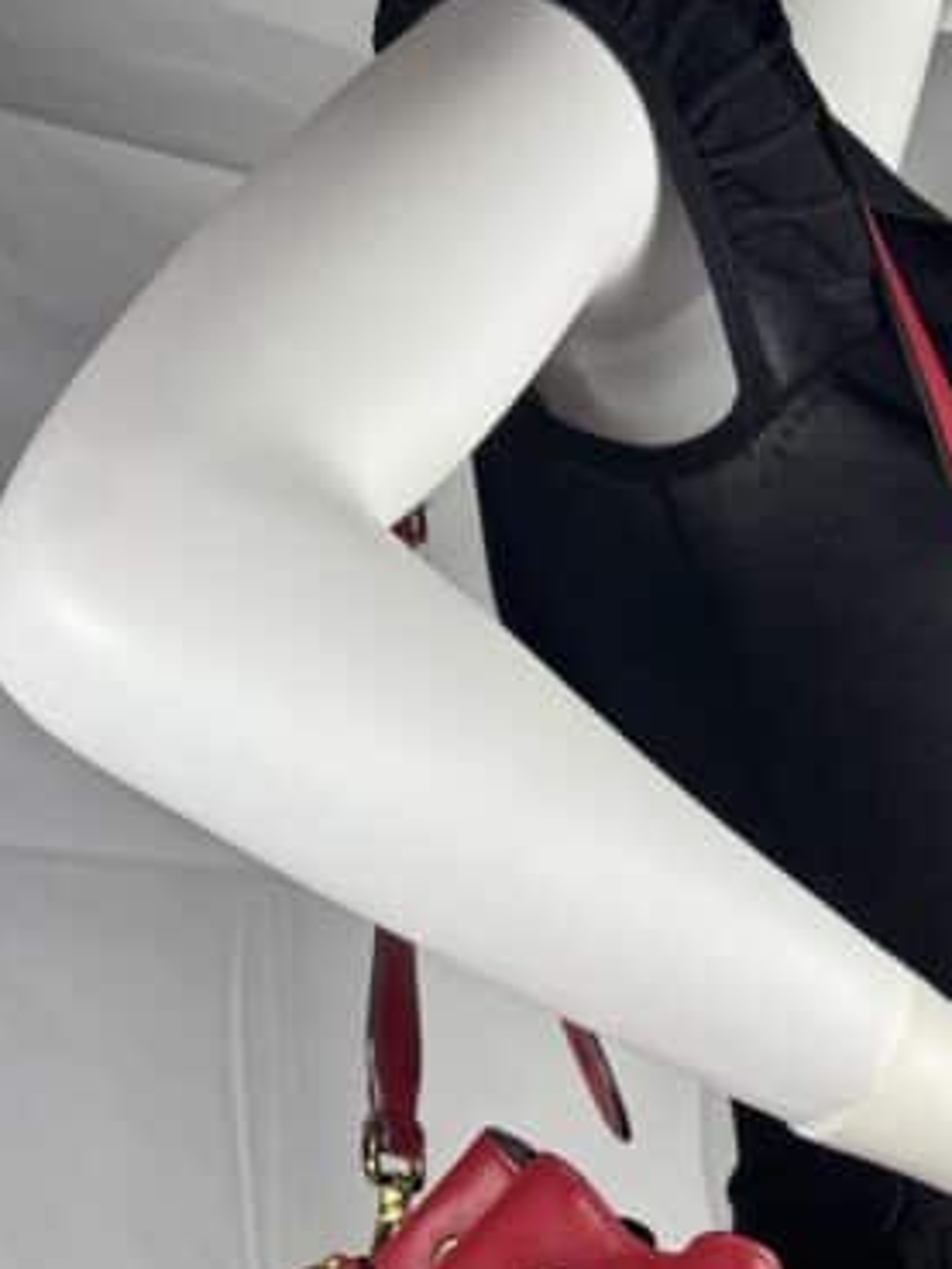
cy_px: 1286
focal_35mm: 52
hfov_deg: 27.5
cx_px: 746
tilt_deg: -7.0
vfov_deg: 33.5
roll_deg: +0.6
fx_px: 1906
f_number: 1.78
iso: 64
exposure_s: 1/120
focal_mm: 6.76
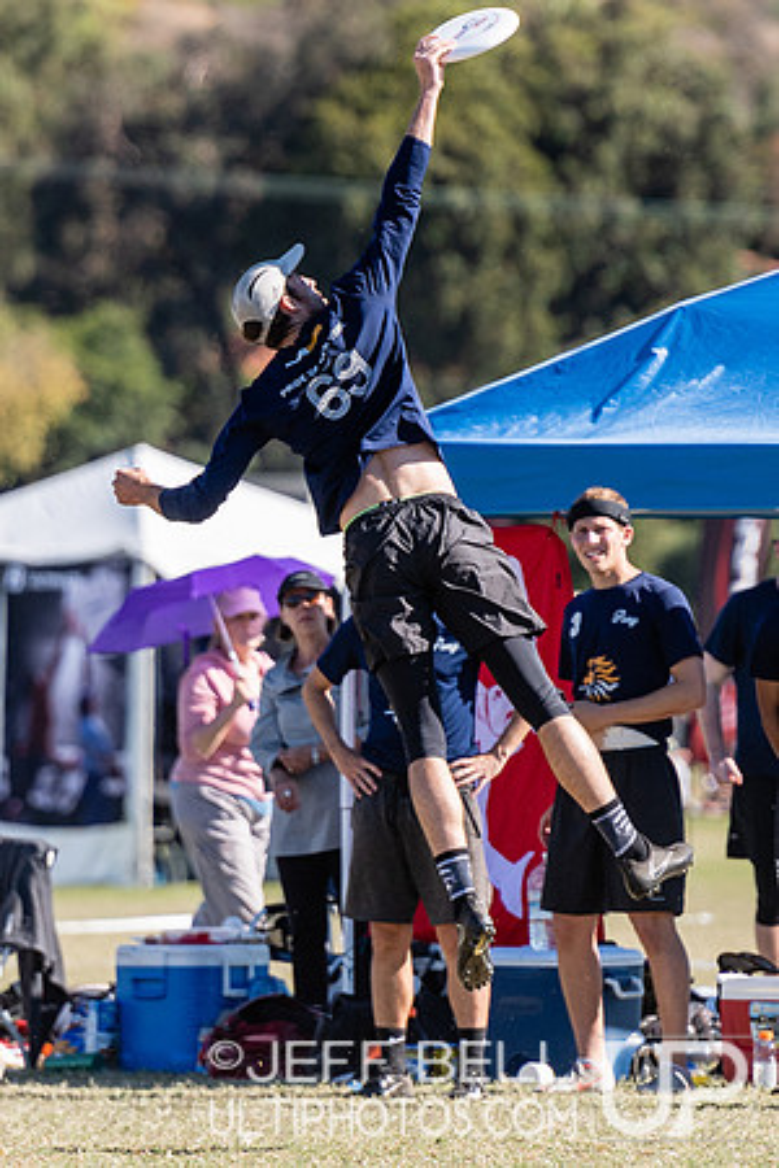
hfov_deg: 2.3
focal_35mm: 586
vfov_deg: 3.5
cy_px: 576
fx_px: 19026
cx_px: 423
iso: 200
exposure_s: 1/3200
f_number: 2.8
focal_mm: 200
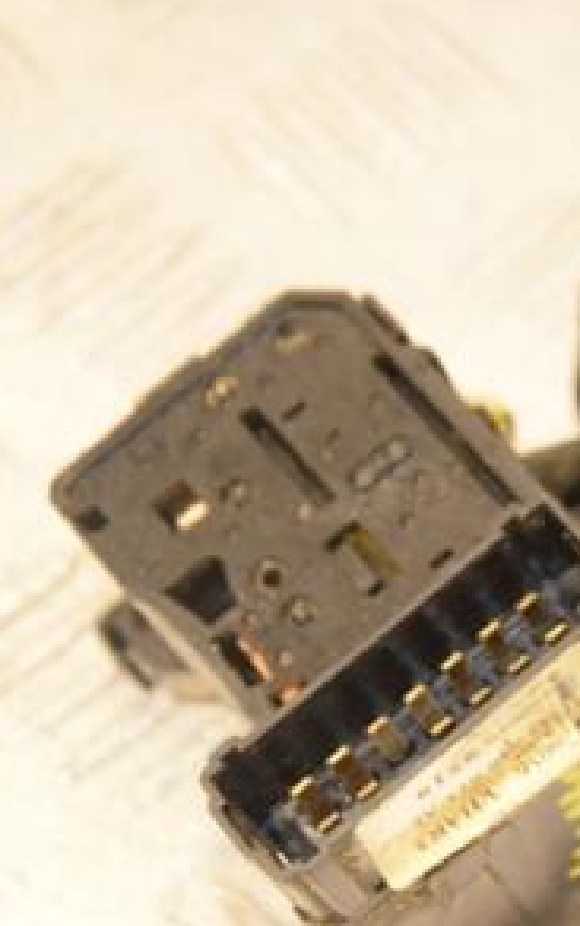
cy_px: 555
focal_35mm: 157
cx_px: 710
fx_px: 3963
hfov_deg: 8.3
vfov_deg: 13.3
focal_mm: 50
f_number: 5.6
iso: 1600
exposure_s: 1/200
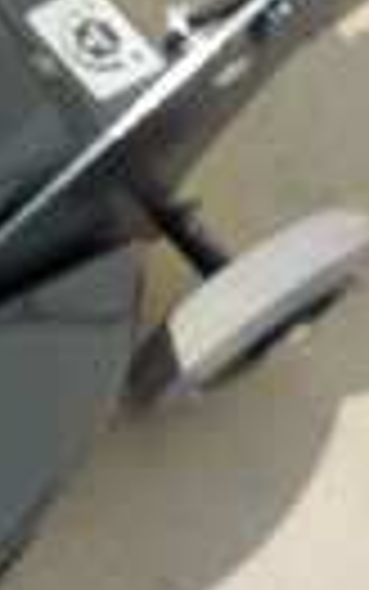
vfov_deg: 21.3
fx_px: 1559
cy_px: 207
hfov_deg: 11.6
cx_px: -446
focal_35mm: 97
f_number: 3.3
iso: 125
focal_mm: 4.1
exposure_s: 1/1250
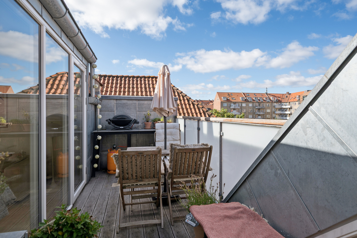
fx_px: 188
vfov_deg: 64.6
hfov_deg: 86.9
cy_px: 119
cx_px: 178
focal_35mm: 19
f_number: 6.3
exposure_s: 1/500
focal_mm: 19
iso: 180
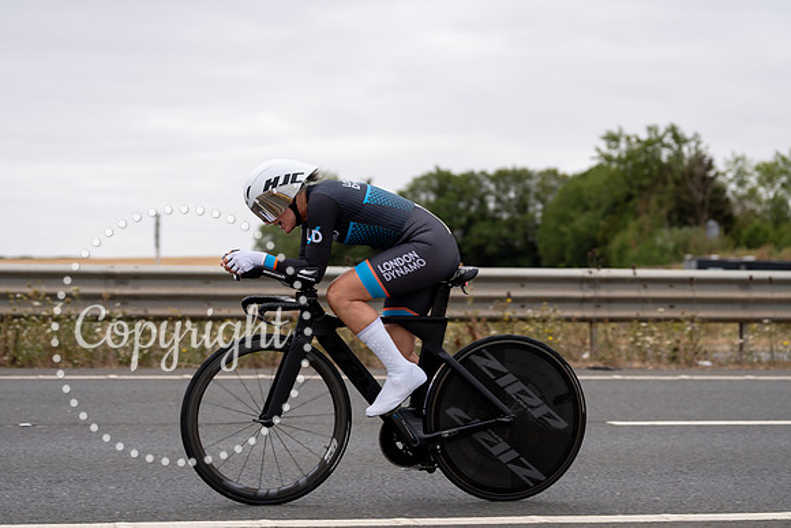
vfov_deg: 18.2
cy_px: 264
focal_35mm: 75
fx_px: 1651
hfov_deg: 26.9
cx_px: 396
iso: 100
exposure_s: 1/800
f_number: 3.2
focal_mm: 70
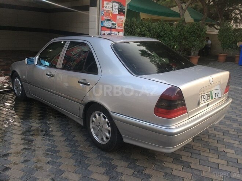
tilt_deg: -21.4
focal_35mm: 29
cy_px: 90
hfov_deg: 61.7
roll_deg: -4.6
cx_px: 121
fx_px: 203
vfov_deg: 48.2
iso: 50
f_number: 2.2
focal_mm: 4.15
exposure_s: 1/50
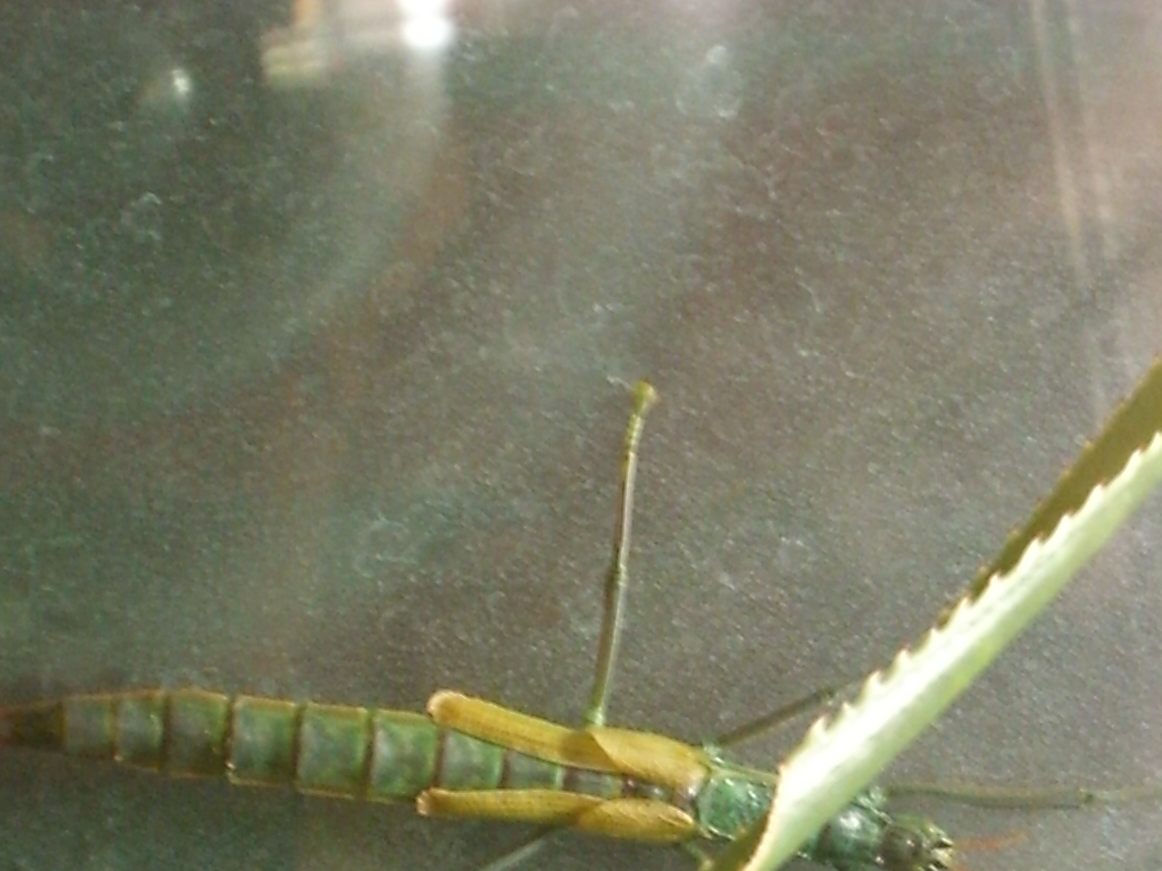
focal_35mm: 157
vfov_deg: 9.4
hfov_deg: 12.6
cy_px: 594
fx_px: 5269
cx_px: 479
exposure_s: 1/60
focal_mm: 18.6
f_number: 5.2
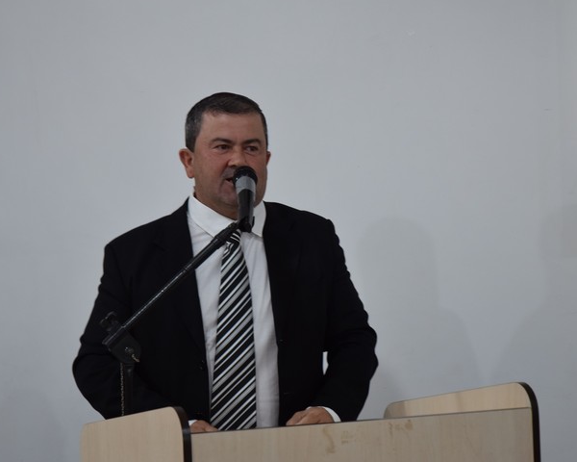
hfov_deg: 19.8
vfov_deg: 15.9
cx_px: 285
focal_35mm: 97
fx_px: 1649
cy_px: 233
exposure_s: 1/60
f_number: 4.5
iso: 450
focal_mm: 55
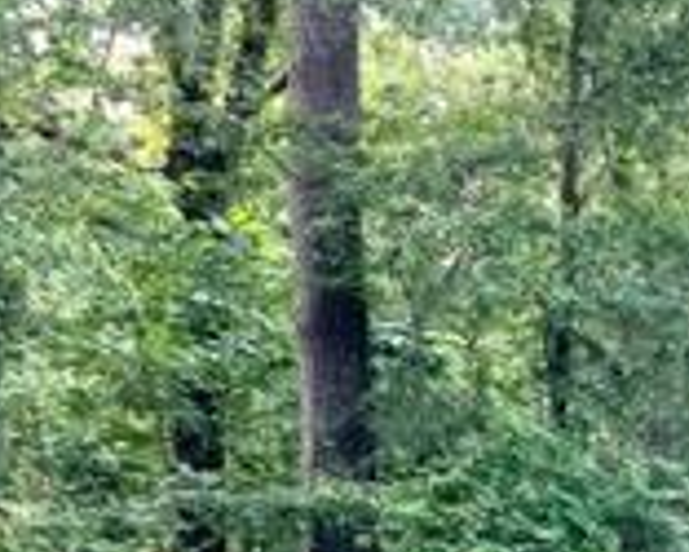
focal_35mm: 104
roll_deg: -2.4
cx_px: 1042
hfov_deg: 16.7
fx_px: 2122
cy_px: 830
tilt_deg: -9.1
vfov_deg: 13.9
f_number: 1.5
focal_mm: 5.7
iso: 64
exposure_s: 1/132
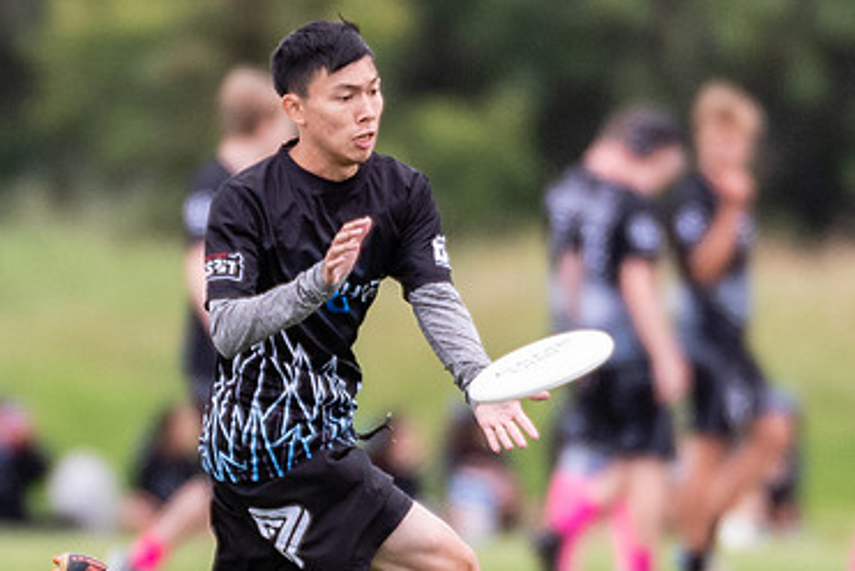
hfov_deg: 1.1
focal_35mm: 1828
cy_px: 353
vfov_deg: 0.8
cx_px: 193
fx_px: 43448
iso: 900
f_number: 4
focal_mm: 400
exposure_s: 1/1000
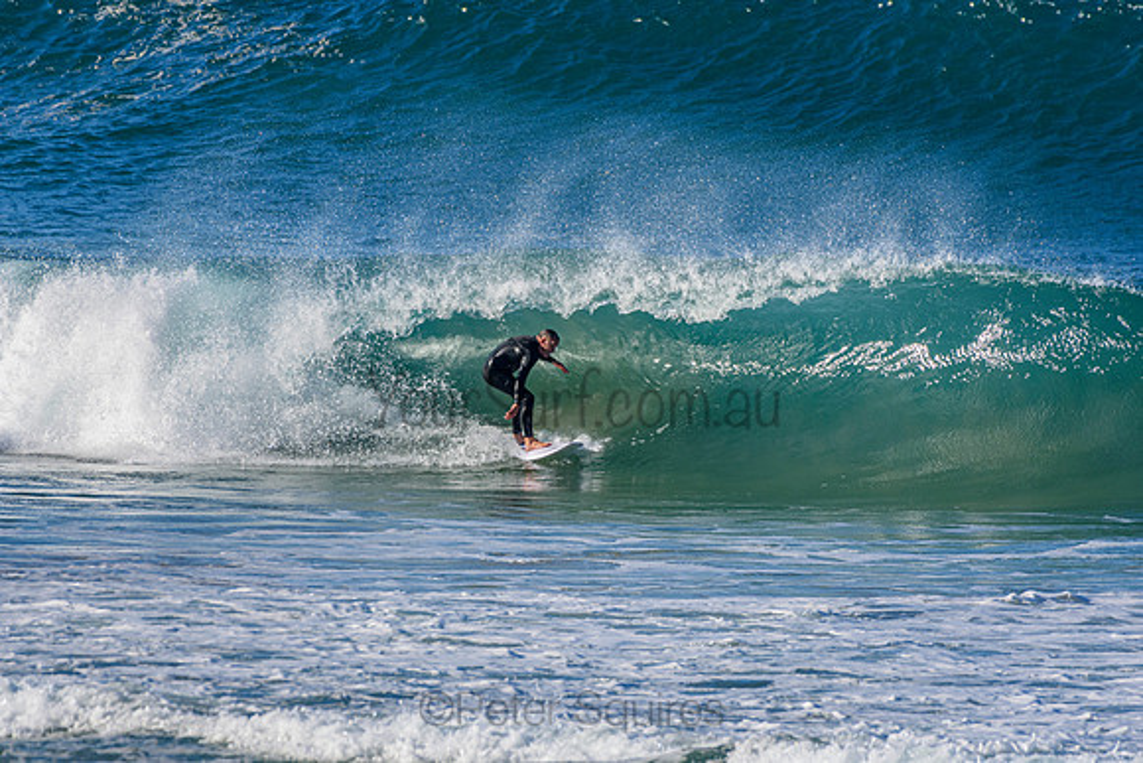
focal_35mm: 750
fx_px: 23817
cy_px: 382
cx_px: 572
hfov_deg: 2.7
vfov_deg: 1.8
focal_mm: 500
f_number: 5.6
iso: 360
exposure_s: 1/2000
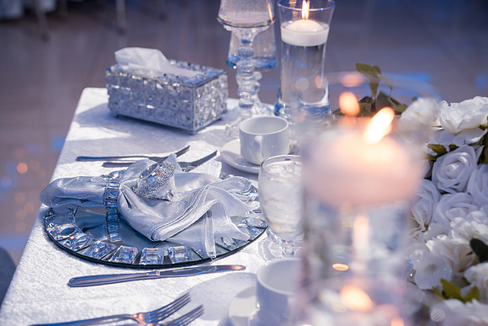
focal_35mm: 68
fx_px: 922
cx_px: 244
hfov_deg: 29.6
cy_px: 163
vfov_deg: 20.0
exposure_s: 1/250
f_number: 4
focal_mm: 68
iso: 1250
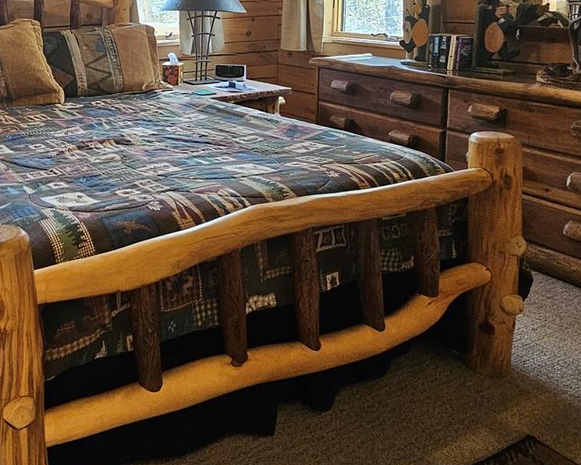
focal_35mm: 31
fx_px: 533
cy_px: 59
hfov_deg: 50.8
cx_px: 60
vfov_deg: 43.6
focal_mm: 2.2
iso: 320
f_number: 2.2
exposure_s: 1/77
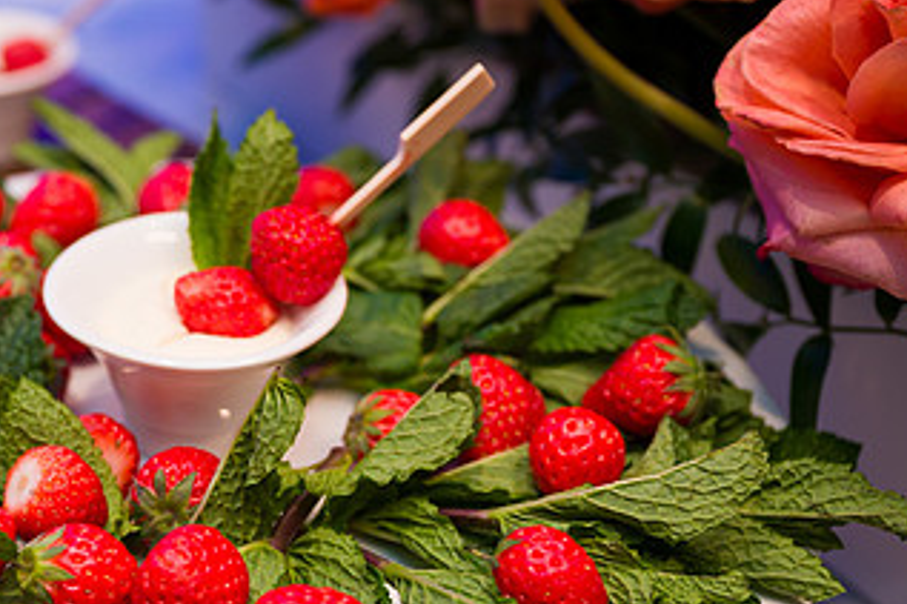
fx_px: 1687
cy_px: 359
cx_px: 183
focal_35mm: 67
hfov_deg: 29.4
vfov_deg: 20.3
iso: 400
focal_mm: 35
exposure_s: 1/160
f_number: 3.2
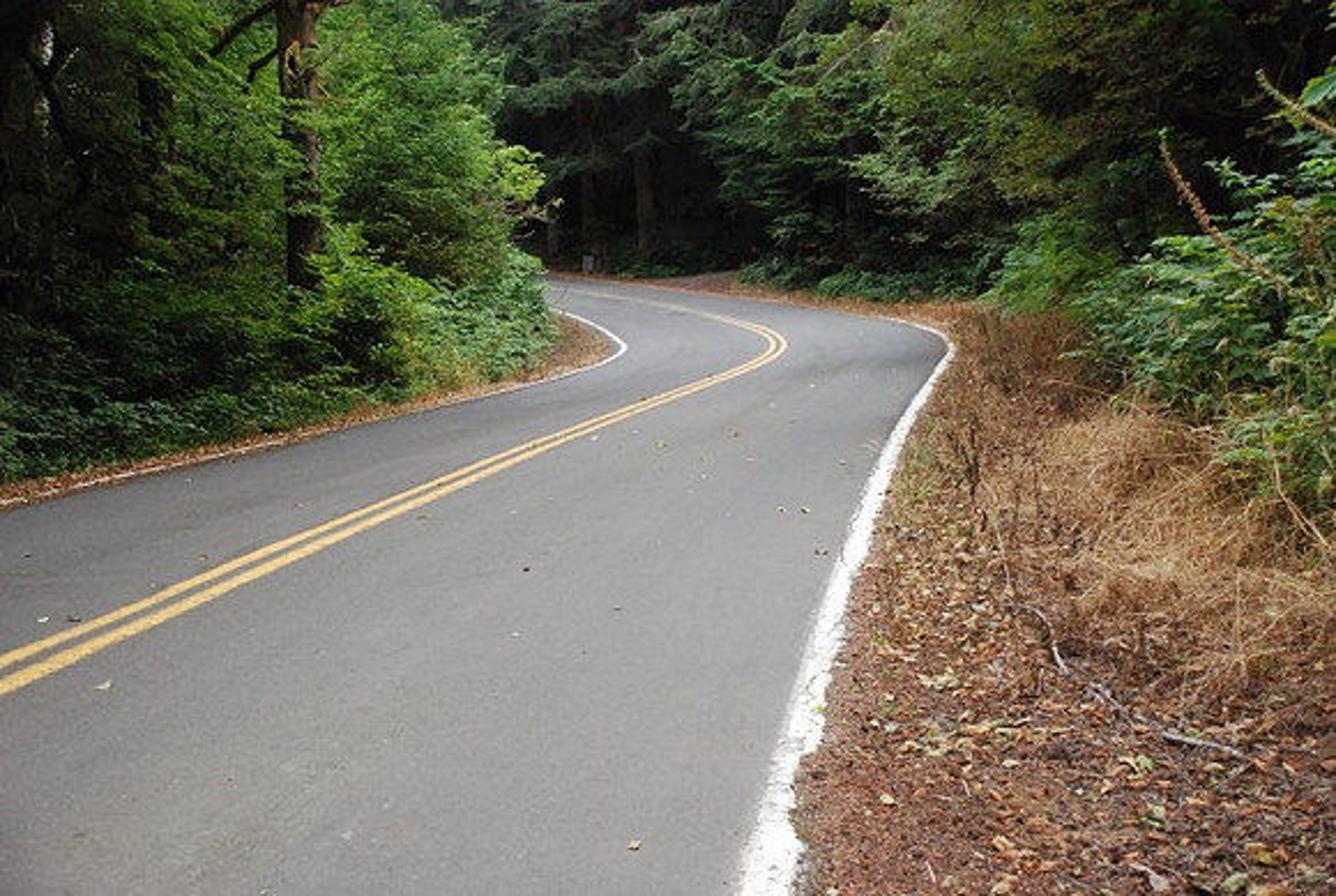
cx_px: 668
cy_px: 448
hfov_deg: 37.8
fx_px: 1952
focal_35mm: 52
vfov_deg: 25.9
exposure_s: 1/250
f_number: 4.5
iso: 1600
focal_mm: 35
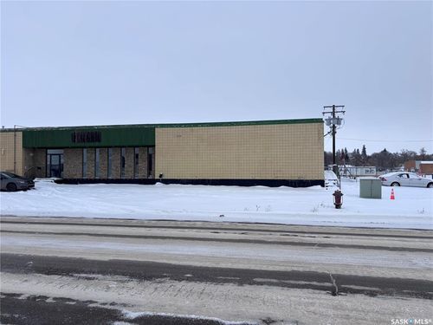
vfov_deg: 53.1
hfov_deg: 67.3
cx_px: 216
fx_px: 325
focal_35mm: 26
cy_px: 162
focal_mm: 5.96
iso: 50
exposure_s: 1/2778
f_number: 1.6
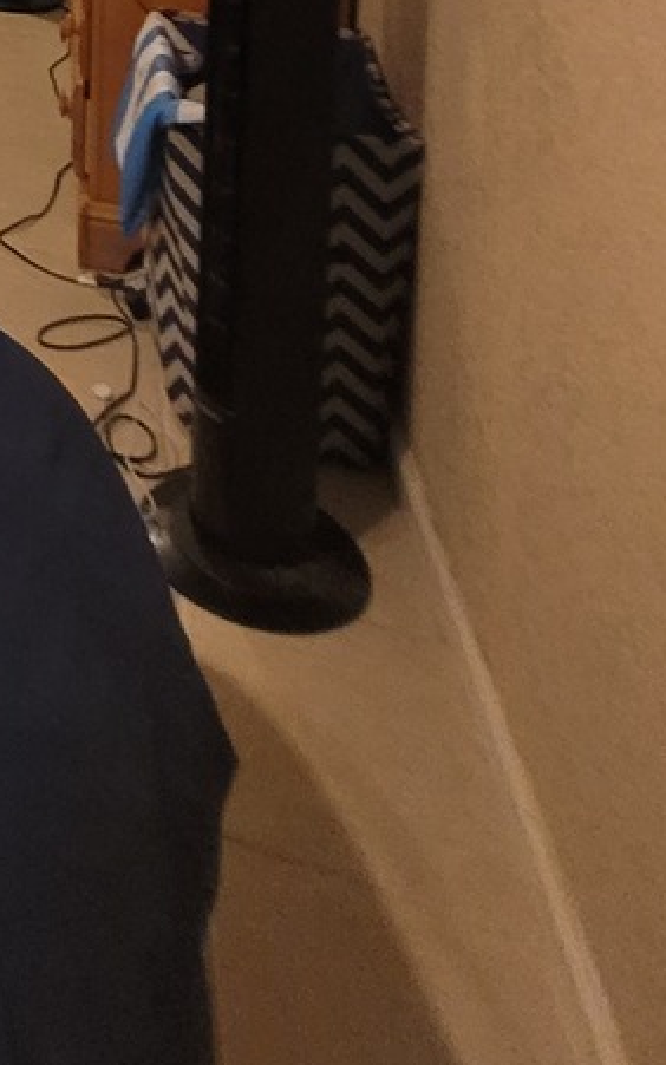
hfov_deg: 21.1
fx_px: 1277
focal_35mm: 44
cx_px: -491
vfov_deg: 33.3
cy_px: -316
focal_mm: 1.74
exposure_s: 1/30
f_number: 2.2
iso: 400
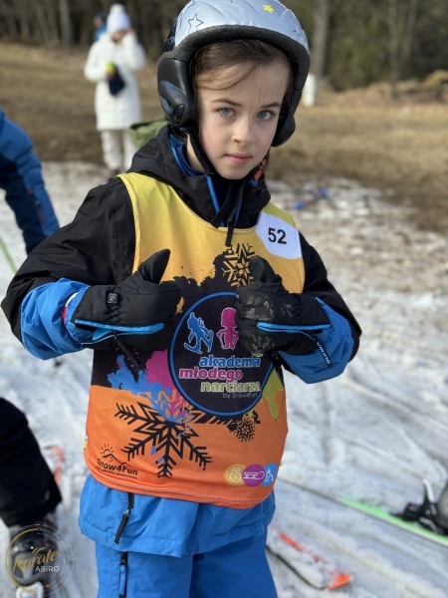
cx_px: 224
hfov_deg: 30.3
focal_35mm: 48
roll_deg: -0.5
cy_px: 299
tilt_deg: -13.4
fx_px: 828
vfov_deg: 39.7
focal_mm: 6.86
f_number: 1.78
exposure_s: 1/1059
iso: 64
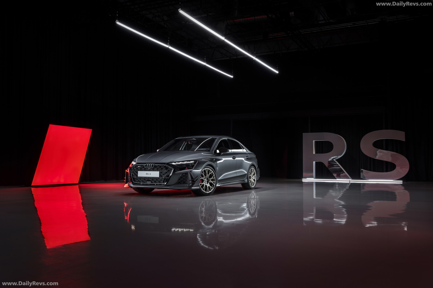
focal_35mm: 34
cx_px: 216
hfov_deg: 55.8
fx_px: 409
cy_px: 144
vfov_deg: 38.8
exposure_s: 1/20
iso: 160
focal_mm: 34
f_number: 5.6
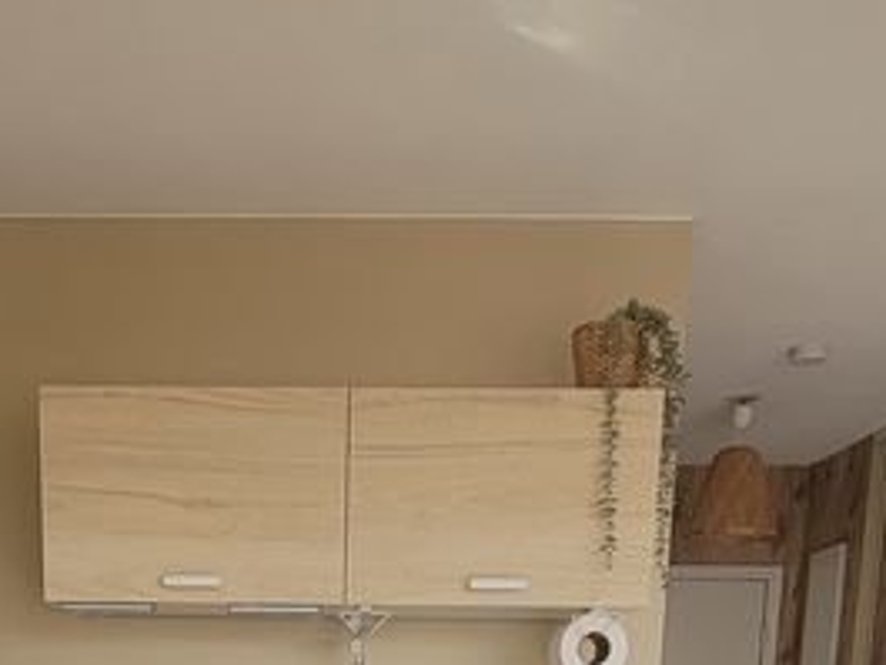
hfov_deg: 38.3
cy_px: 1039
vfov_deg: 23.0
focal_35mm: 49
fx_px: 1255
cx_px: 278
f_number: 2.2
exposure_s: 1/60
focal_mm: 2.2
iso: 100
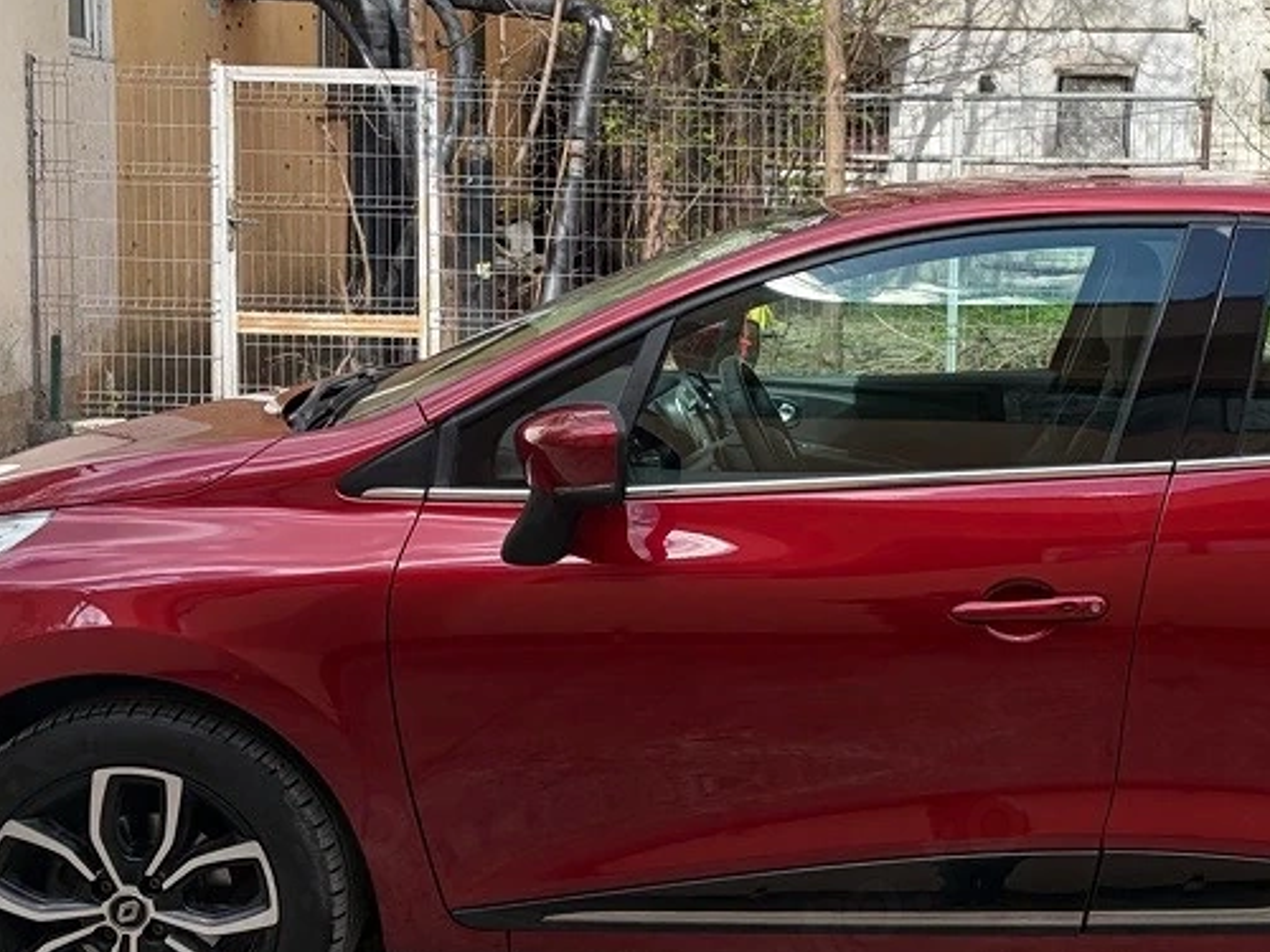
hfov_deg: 35.9
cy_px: 358
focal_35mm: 52
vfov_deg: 27.9
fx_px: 1908
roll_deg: -1.5
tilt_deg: -6.5
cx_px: 960
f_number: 1.6
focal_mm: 5.96
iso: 64
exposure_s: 1/2283
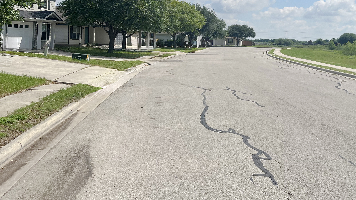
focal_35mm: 40
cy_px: 30
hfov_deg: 50.1
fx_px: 378
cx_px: 216
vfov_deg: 28.8
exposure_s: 1/7353
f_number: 1.6
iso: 50
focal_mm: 5.1
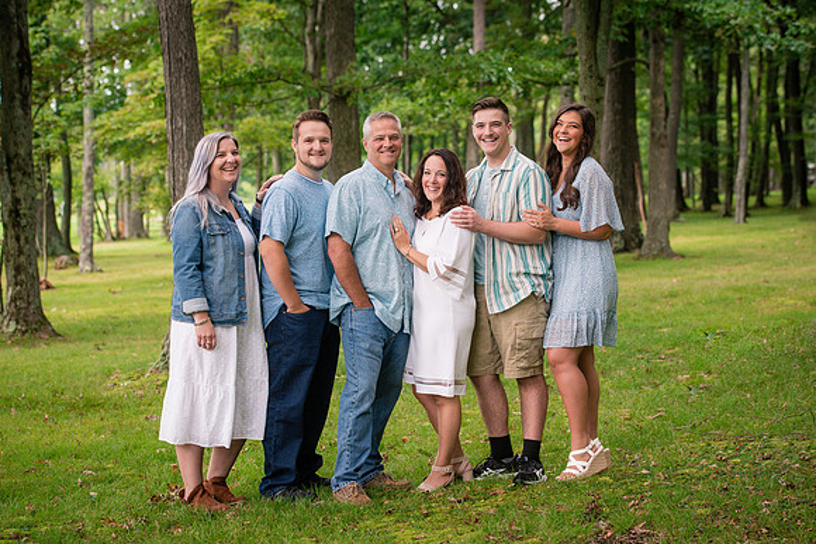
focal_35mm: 77
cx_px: 413
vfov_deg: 17.6
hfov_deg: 26.2
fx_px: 1754
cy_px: 257
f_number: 4.5
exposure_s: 1/250
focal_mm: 70
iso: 1000
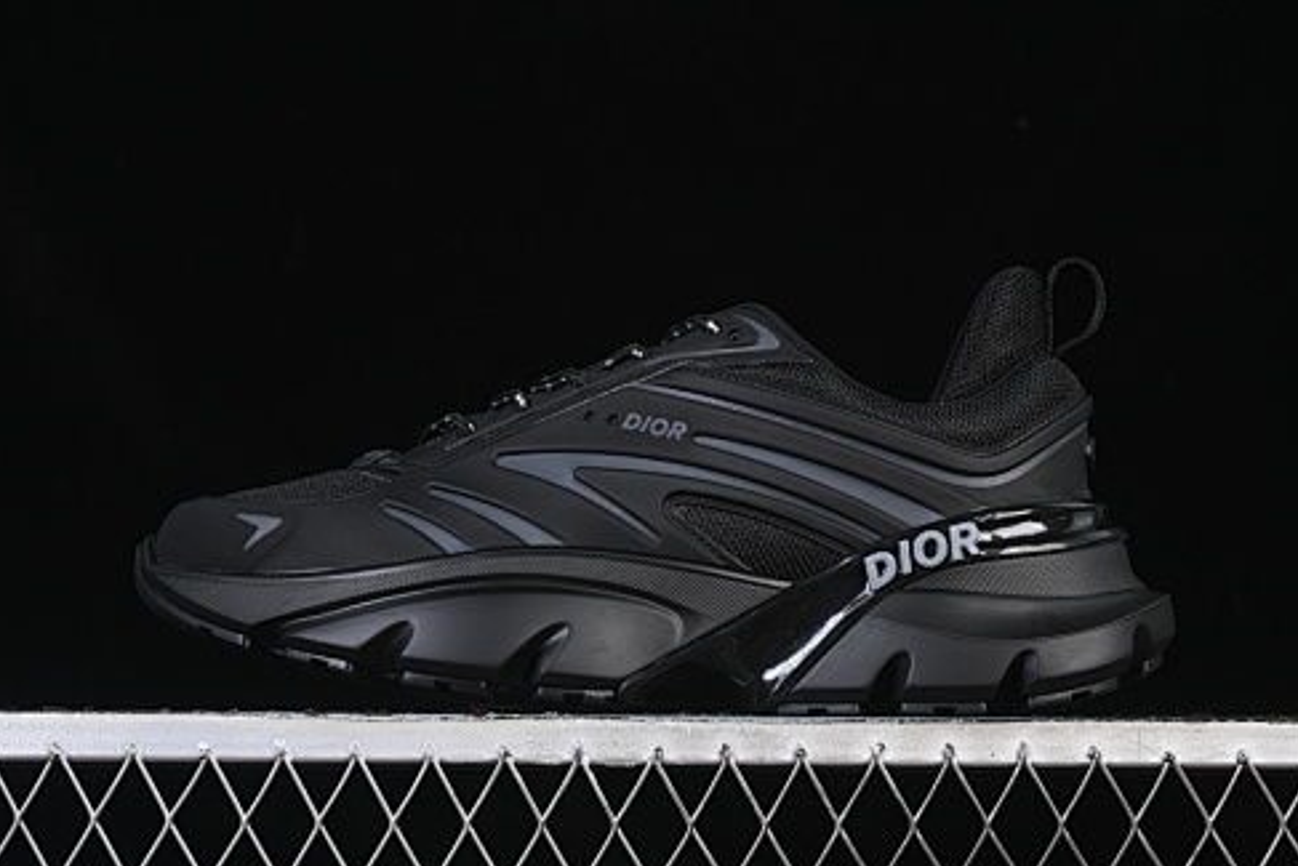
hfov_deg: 26.3
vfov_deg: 17.7
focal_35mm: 77
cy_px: 441
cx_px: 653
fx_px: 2777
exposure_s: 1/50
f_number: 6.3
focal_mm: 50
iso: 160
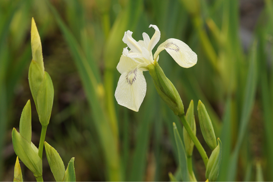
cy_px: 91
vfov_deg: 9.1
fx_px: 1137
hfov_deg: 13.7
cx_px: 136
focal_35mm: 150
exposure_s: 1/160
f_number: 5.6
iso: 400
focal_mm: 100
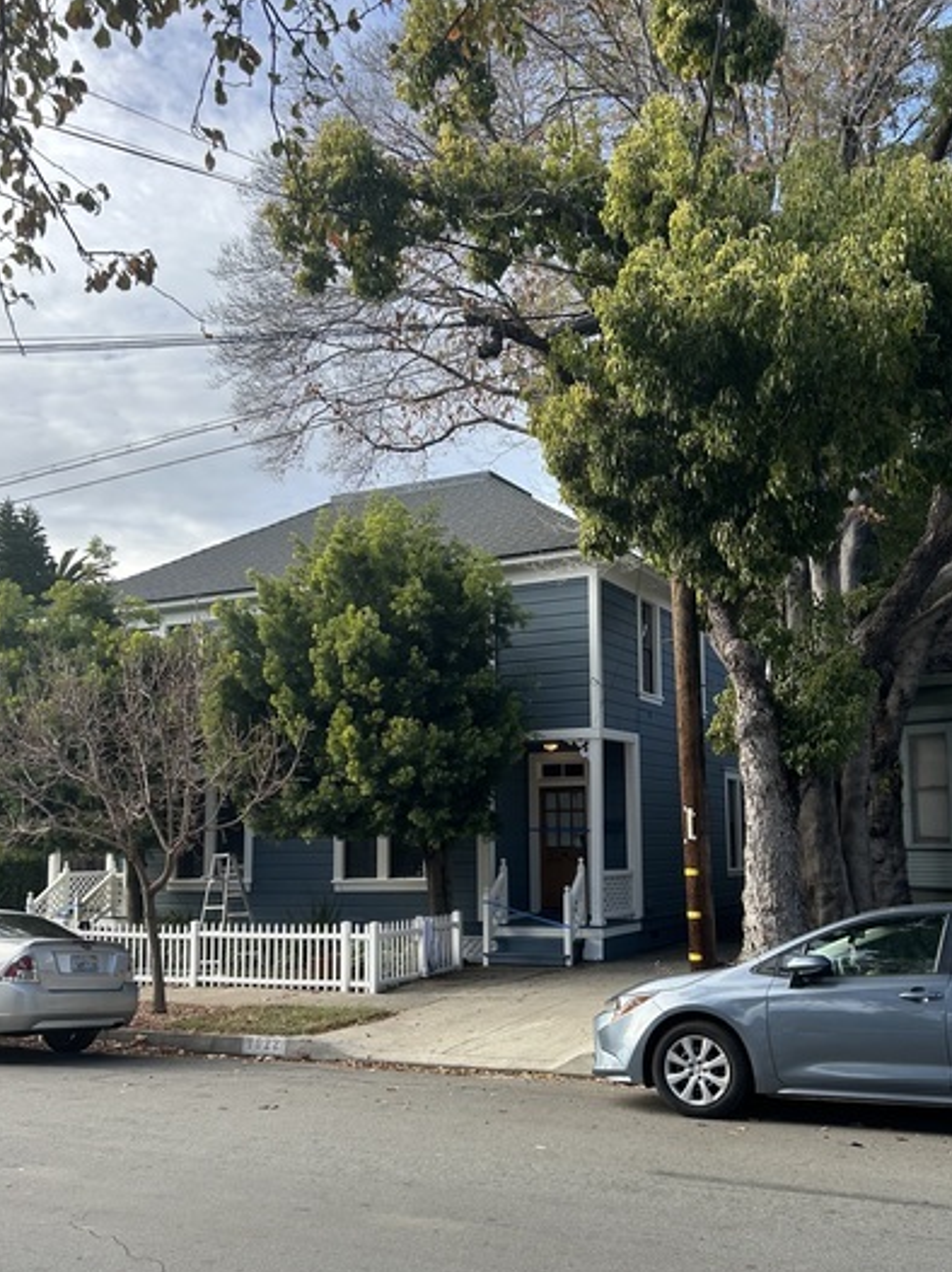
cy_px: 719
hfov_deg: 42.9
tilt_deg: +6.7
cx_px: 498
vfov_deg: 55.2
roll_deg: -0.1
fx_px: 1211
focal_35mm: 33
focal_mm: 5.7
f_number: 1.5
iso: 50
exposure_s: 1/965
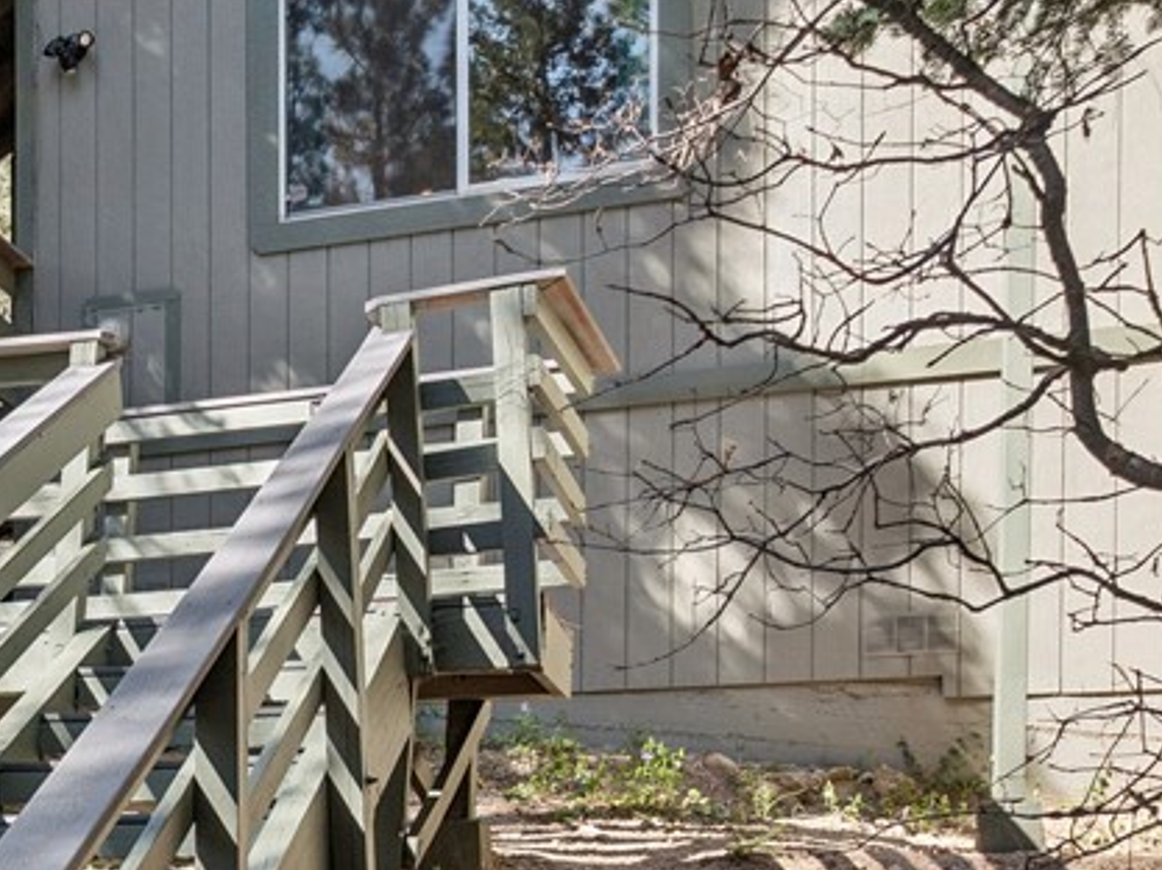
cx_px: -103
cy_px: 1051
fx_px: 1979
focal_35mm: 59
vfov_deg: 22.7
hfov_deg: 29.6
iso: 100
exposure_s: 1/15
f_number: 2.8
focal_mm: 12.3
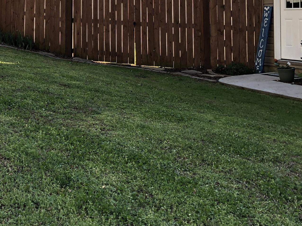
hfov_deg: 28.4
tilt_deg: +3.5
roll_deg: +0.8
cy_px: -3
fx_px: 576
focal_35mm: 66
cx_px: 40
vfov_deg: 21.4
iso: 20
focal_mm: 4
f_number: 1.8
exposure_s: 1/155
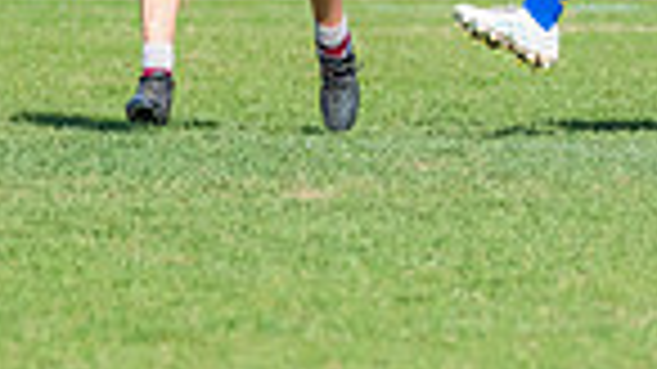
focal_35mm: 1510
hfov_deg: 1.4
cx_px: 513
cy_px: -316
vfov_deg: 0.8
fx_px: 26296
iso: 800
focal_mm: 320
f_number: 9
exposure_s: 1/1600
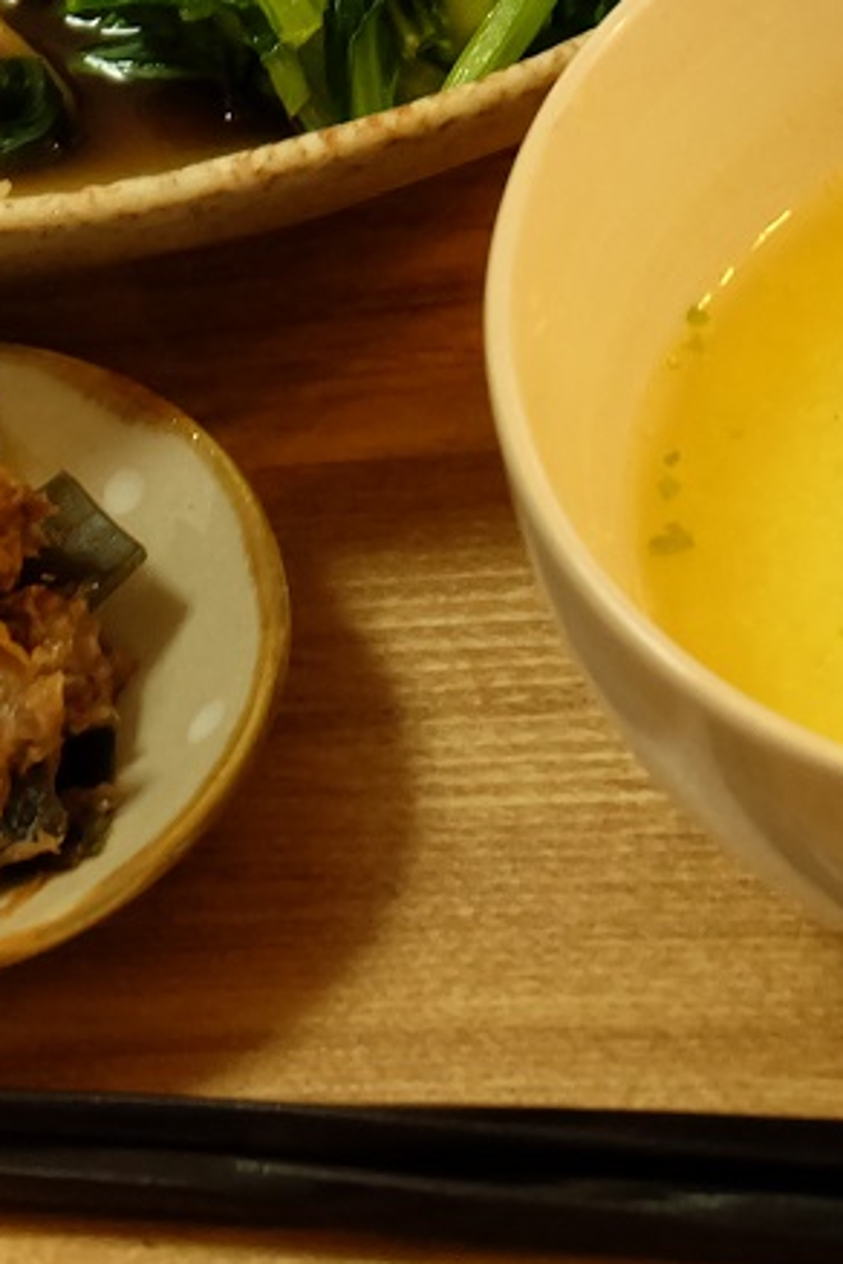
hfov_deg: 5.3
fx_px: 9026
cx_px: -234
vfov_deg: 8.0
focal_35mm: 257
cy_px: 150
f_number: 5.6
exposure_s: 1/38
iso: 1600
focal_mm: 50
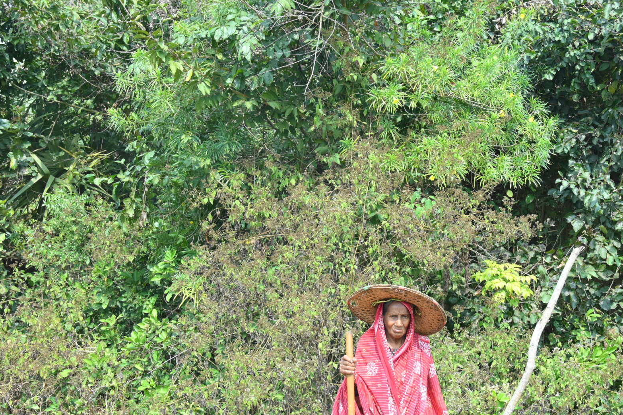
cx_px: 398
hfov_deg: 39.4
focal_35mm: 50
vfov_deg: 27.0
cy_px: 227
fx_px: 862
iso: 250
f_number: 5
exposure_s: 1/500
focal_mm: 30.5
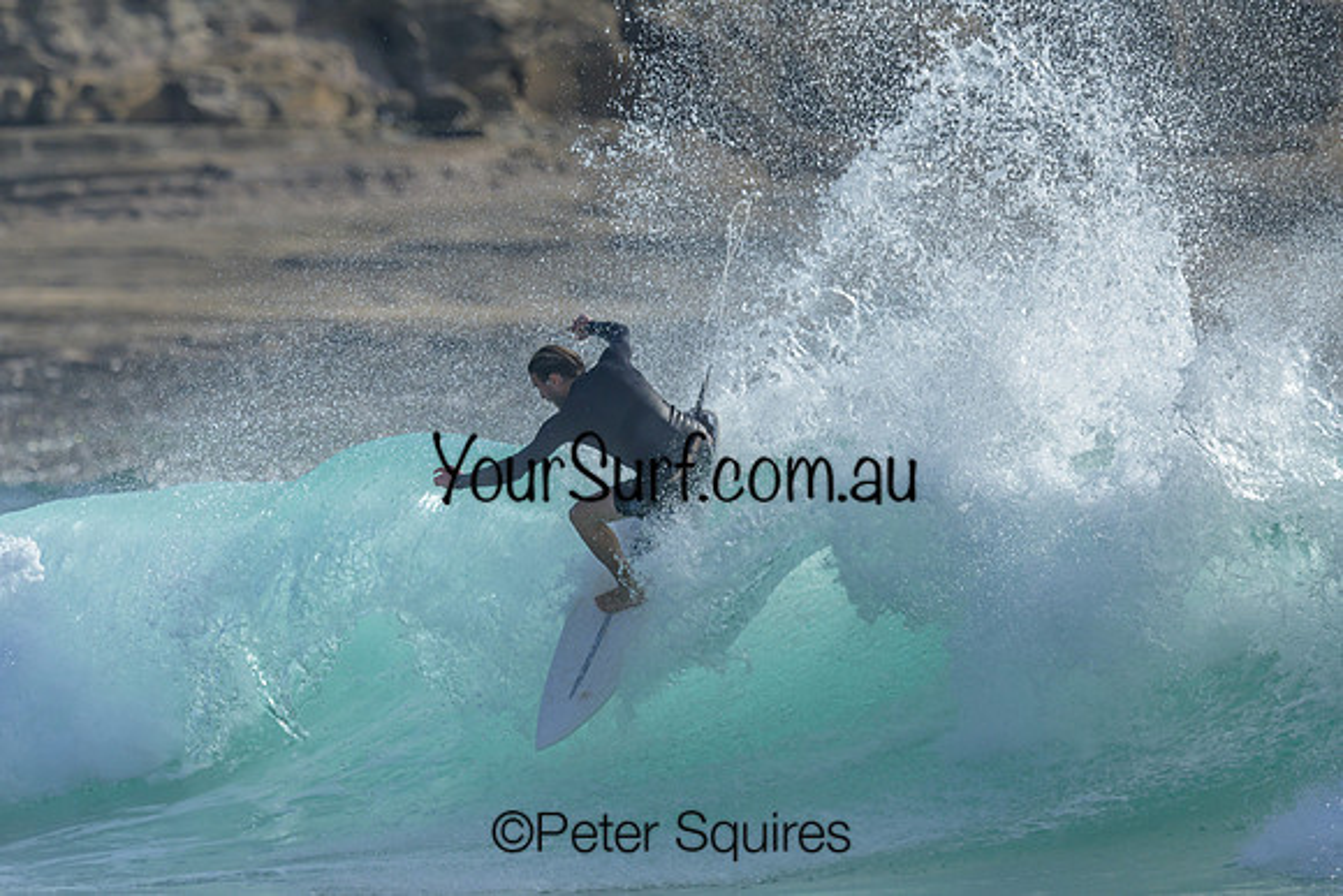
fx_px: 40937
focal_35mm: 1097
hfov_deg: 1.9
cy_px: 282
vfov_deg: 1.3
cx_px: 487
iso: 360
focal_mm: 800
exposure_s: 1/2000
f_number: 6.3
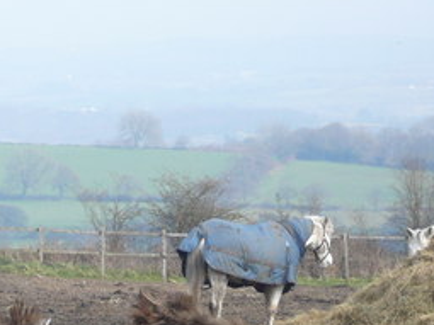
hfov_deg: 7.7
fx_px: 3208
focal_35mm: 256
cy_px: 402
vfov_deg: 5.8
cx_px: -2
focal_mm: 16.8
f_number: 5.6
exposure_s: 1/200
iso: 100
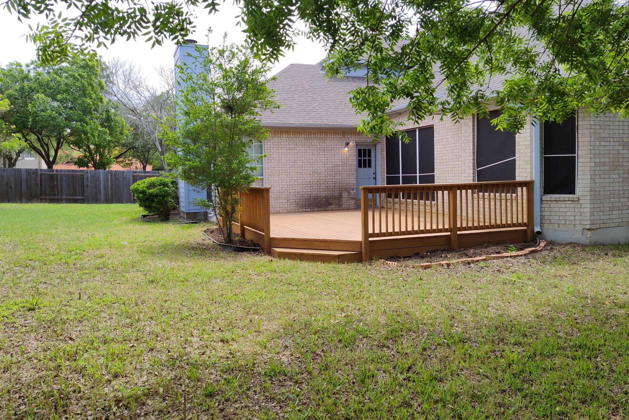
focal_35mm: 29
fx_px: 507
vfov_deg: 44.9
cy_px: 184
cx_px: 312
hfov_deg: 63.7
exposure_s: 1/672
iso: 112
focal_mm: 4.71
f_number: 1.79
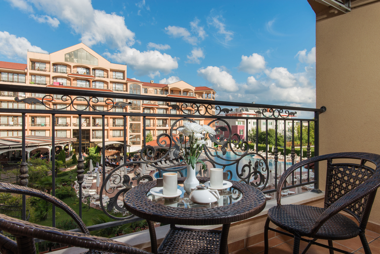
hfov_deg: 84.0
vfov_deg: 62.0
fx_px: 211
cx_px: 190
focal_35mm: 20
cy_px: 127
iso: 100
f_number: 11
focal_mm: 20
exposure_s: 1/50
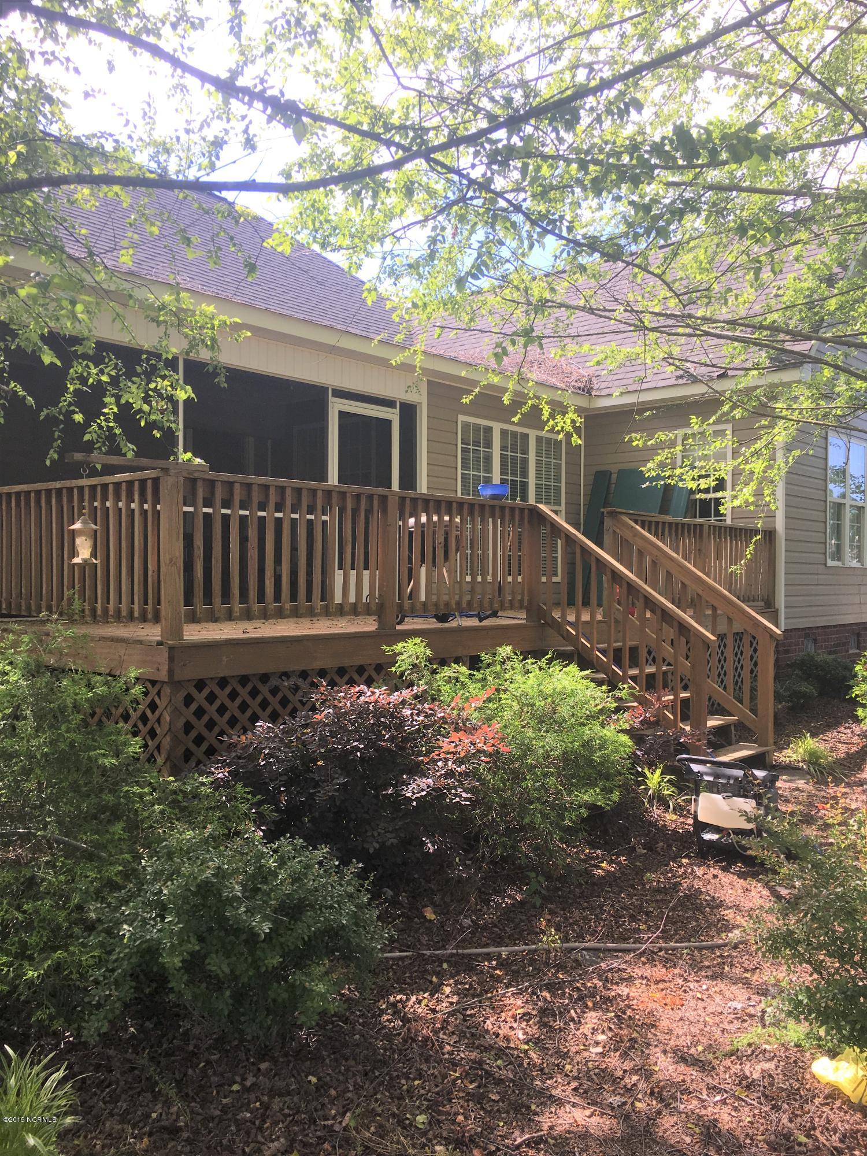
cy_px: 578
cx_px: 434
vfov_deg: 61.7
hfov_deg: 48.2
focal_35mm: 29
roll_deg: -0.6
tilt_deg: -0.5
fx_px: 968
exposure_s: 1/487
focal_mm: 4.15
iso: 25
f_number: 2.2
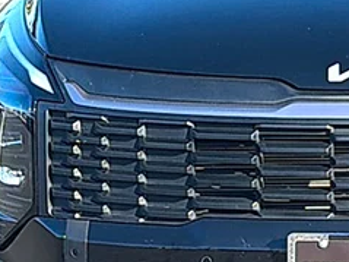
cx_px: 378
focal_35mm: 117
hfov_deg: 16.4
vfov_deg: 12.6
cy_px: 111
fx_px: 1179
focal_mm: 6.76
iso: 80
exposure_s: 1/1271
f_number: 1.78
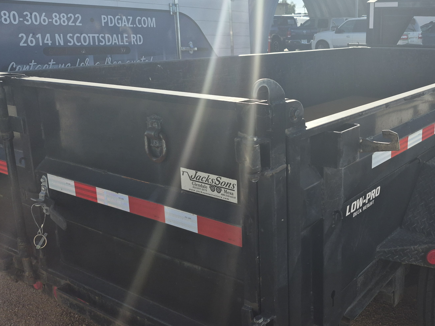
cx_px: 327
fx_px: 440
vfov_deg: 40.5
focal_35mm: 35
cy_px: 132
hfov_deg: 50.4
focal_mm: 5.4
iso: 80
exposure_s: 1/7344
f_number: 1.8
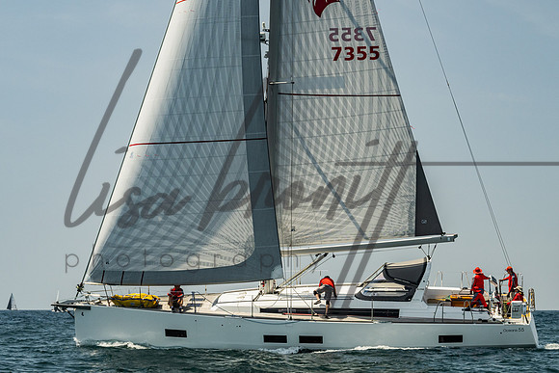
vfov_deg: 12.1
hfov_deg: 18.0
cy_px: 184
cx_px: 333
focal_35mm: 114
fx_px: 1764
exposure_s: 1/1600
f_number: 6.3
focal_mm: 82
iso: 320
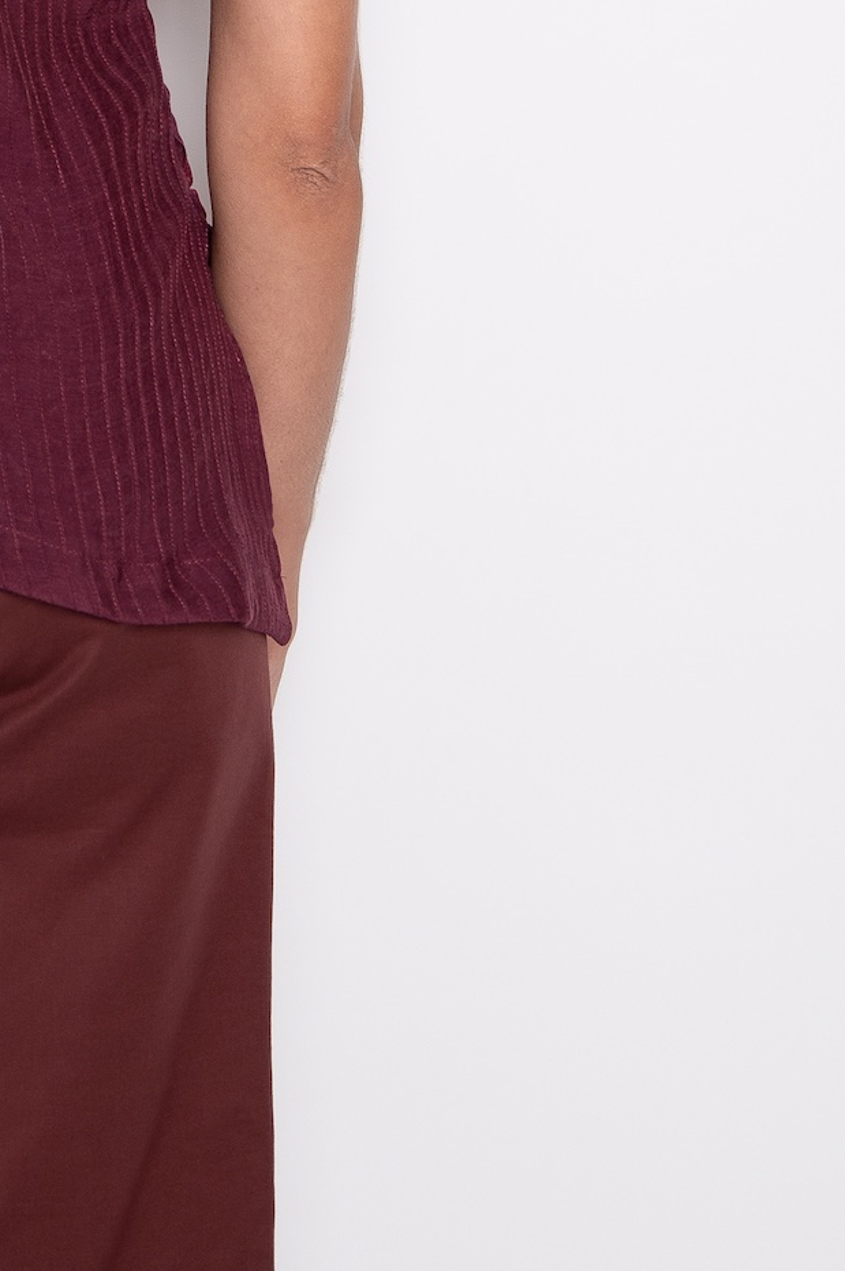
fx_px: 3845
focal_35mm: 109
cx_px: -146
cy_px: -86
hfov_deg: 12.3
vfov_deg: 18.2
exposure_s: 1/125
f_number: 5
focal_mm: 45
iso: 160
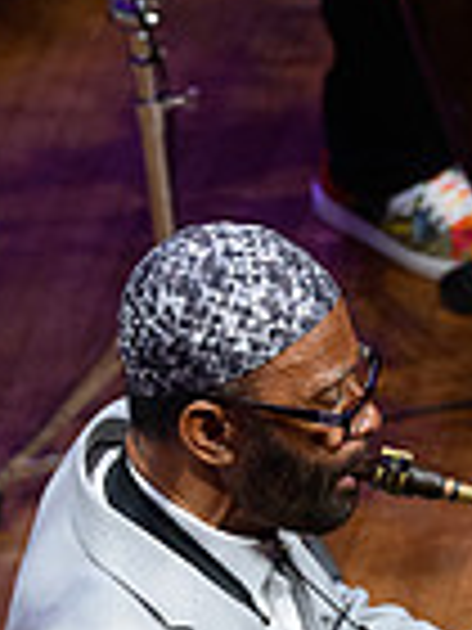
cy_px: 873
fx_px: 11235
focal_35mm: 618
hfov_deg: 2.4
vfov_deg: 3.2
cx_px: 539
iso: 5000
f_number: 6.3
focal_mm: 200
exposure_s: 1/640
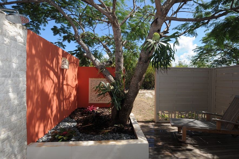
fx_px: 119
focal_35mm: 18
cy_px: 80
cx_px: 120
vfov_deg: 67.2
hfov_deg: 90.1
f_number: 10
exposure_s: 1/250
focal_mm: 12
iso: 200
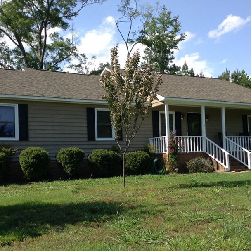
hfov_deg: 34.7
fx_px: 402
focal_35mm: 49
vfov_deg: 34.6
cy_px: 143
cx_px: 134
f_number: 2.4
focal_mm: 3.3
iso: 25
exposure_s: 1/783
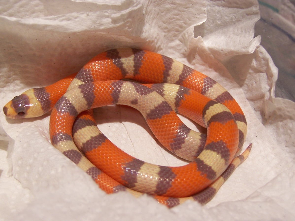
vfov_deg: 24.8
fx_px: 503
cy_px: 110
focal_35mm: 59
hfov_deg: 32.7
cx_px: 148
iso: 80
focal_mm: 9.8
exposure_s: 1/40
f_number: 3.1
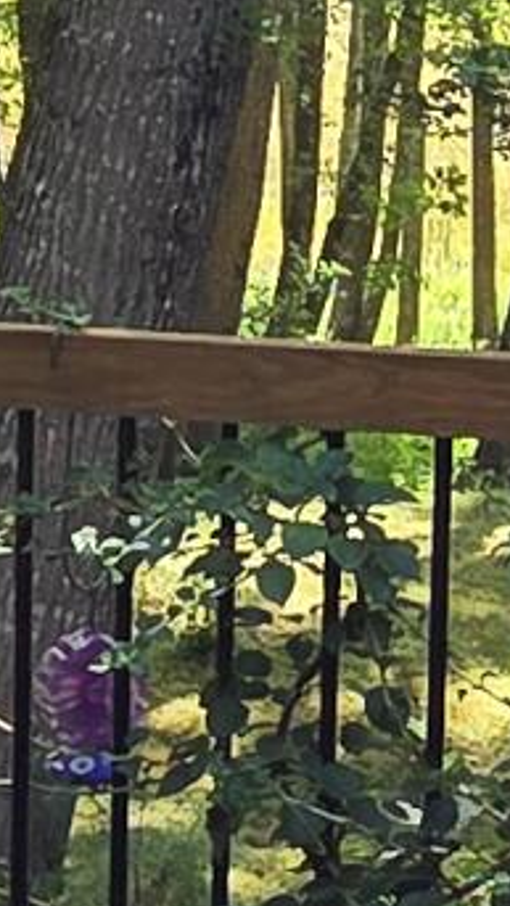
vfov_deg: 17.1
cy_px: 158
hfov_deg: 9.8
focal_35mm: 124
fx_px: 2980
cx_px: 357
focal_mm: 2.2
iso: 50
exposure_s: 1/286
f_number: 2.2
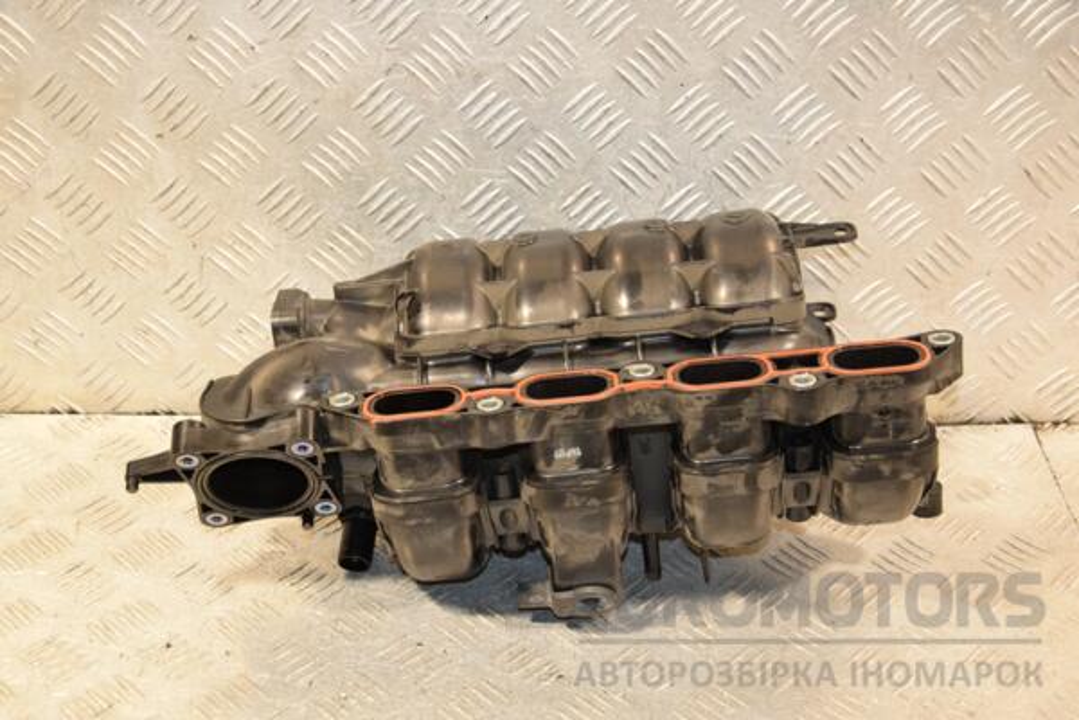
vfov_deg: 23.8
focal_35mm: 57
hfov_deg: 35.1
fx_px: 1708
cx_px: 540
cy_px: 360
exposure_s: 1/125
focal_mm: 38
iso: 800
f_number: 5
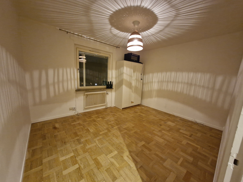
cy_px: 91
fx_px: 91
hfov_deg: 106.2
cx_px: 122
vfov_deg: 89.9
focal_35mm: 13
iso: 640
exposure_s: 1/25
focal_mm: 1.74
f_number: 2.2
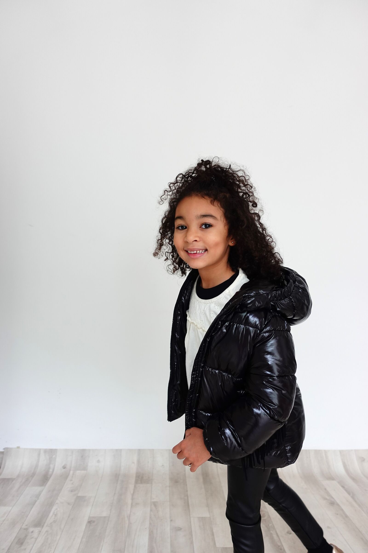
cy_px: 276
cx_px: 184
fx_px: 368
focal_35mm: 24
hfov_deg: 53.1
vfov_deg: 73.7
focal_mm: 9.4
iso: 125
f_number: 1.8
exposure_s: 1/50
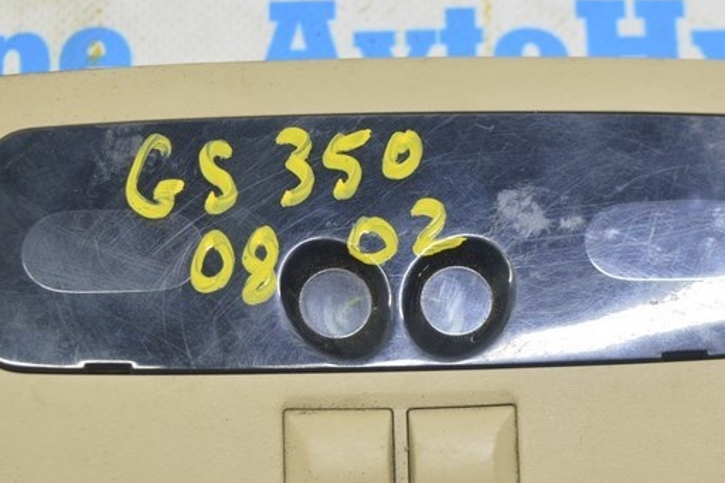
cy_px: 271
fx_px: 2295
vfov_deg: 12.0
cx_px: 432
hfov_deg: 17.9
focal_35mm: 114
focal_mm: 38
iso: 400
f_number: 5.6
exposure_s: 1/20
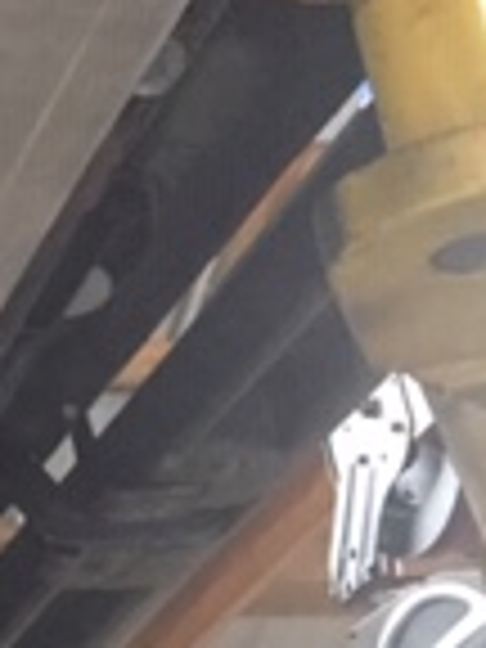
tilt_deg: +31.3
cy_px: 144
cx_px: -837
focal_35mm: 129
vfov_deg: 15.2
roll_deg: -0.7
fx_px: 2415
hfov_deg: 9.6
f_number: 2.2
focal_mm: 4.15
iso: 320
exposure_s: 1/15
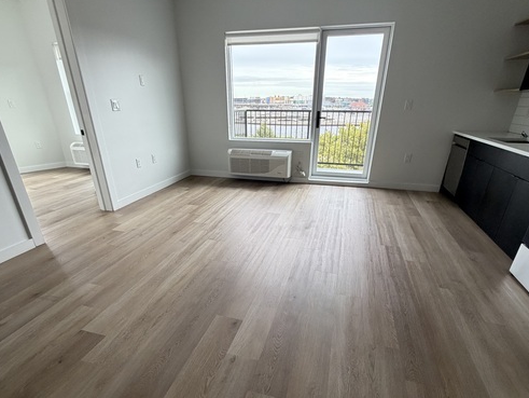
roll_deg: -0.3
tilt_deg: -24.3
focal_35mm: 19
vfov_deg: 68.0
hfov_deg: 84.6
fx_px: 291
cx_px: 263
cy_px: 241
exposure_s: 1/121
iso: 160
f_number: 2.2
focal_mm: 2.22
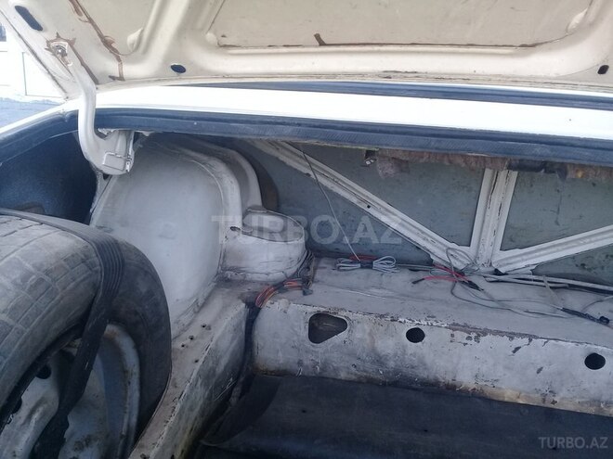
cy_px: 230
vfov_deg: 45.4
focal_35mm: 31
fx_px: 549
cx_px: 306
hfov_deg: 58.4
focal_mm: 3.3
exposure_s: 1/100
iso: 64
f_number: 2.2
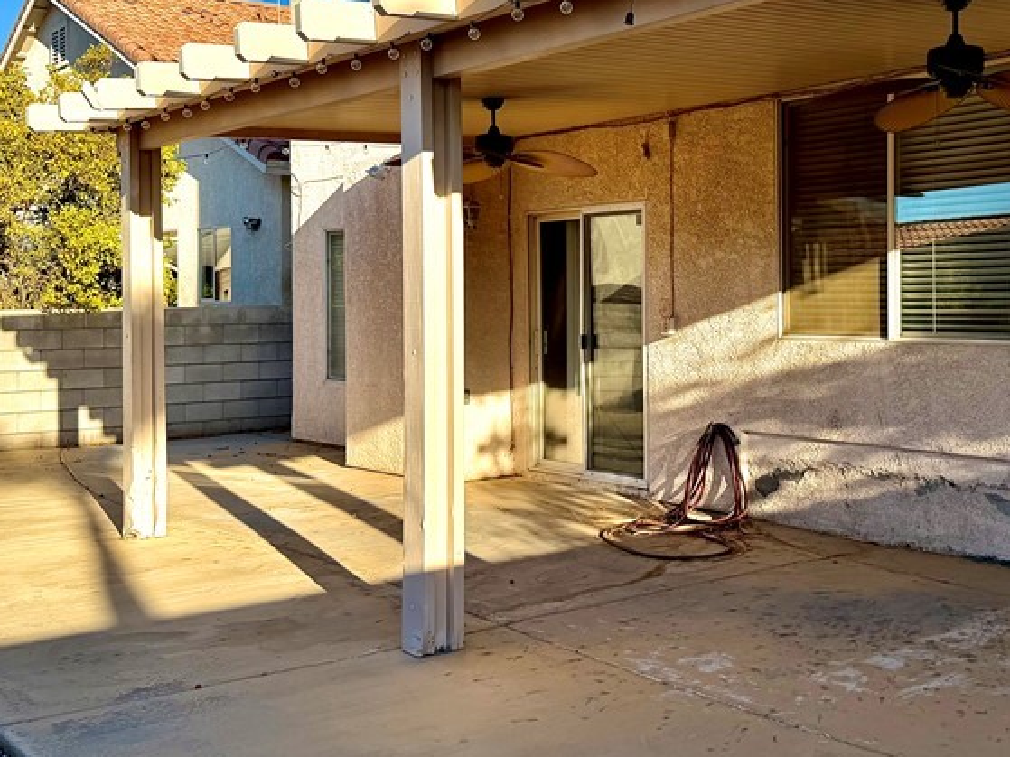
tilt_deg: -0.7
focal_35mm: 44
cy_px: 280
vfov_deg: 32.7
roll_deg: +0.0
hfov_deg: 42.2
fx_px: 1284
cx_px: 694
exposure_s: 1/3279
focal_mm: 6.76
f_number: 1.78
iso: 80
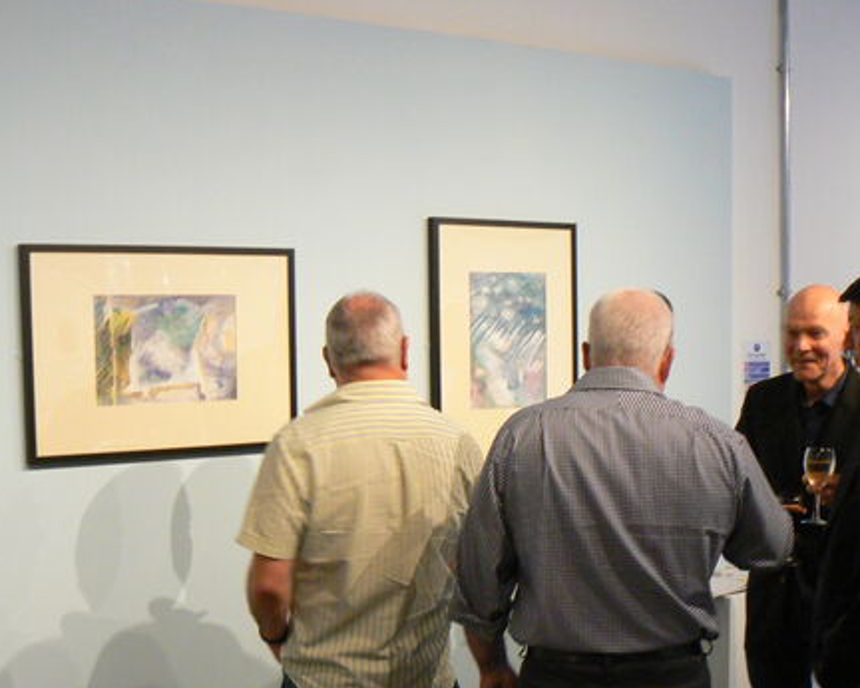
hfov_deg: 35.9
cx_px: 512
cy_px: 471
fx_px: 1324
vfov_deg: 28.9
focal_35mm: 52
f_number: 2.8
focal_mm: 6
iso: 200
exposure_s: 1/20
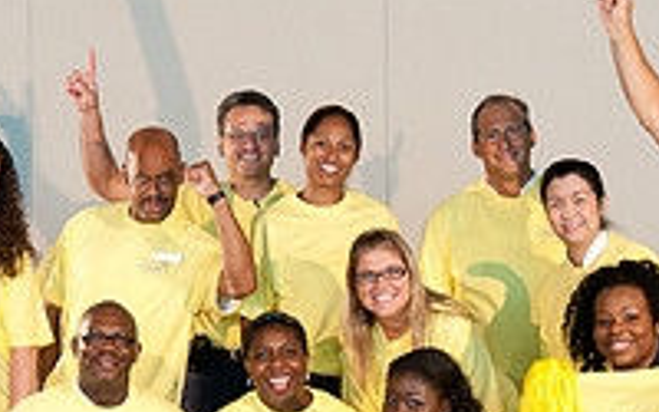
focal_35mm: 124
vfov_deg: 10.5
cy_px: 302
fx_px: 2227
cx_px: 247
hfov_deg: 16.8
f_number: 2.8
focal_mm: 28
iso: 500
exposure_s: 1/60
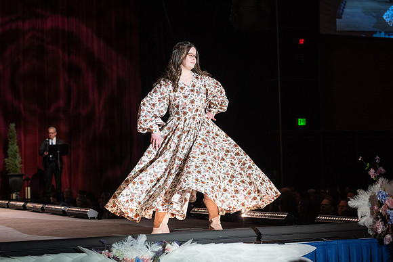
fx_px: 898
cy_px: 123
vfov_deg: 16.6
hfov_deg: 24.7
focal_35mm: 82
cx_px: 188
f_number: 2.8
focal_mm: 70
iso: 640
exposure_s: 1/800
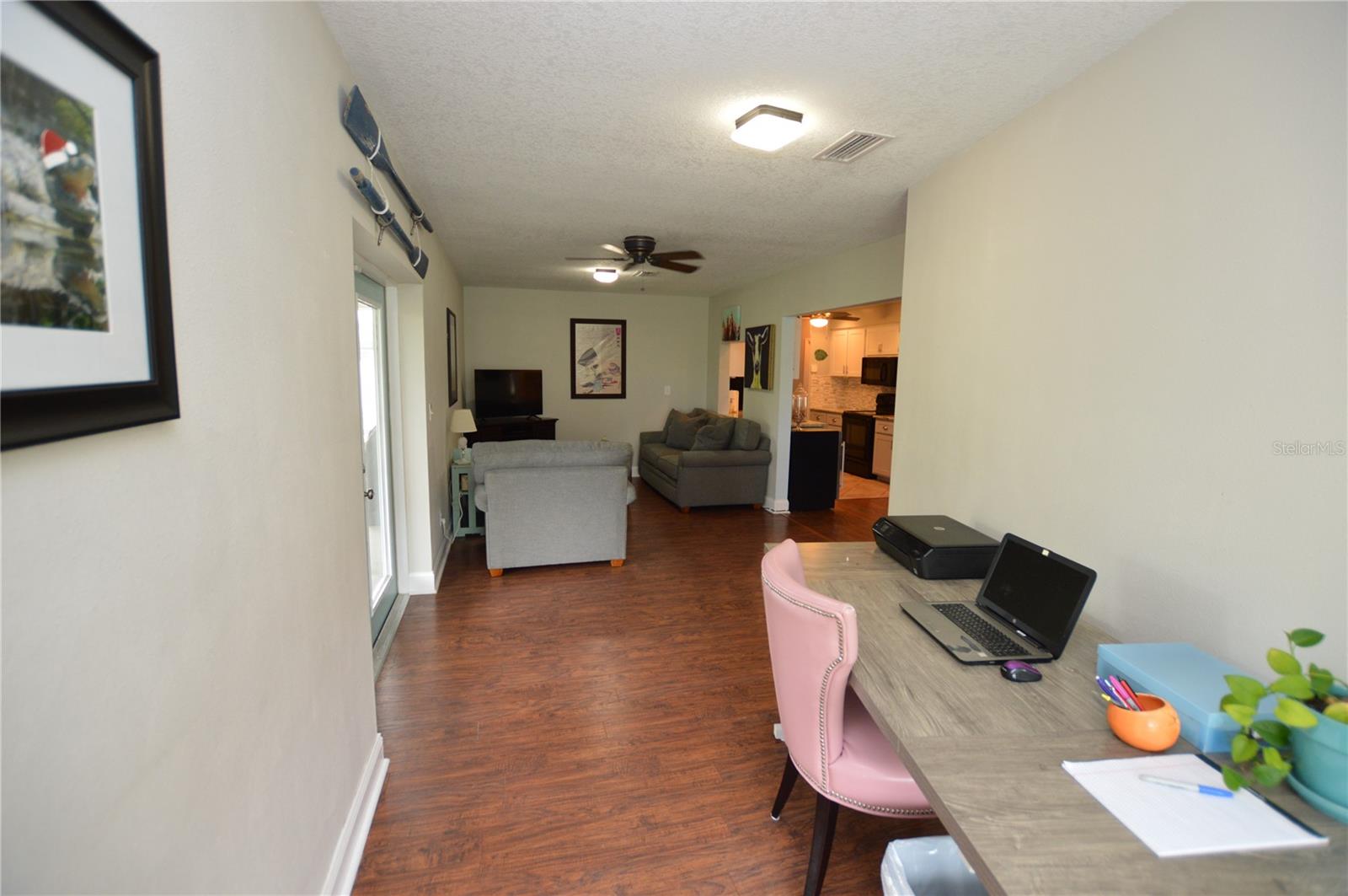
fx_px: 561
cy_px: 448
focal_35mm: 15
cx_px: 674
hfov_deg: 100.5
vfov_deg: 77.2
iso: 560
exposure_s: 1/60
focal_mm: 10
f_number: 3.5
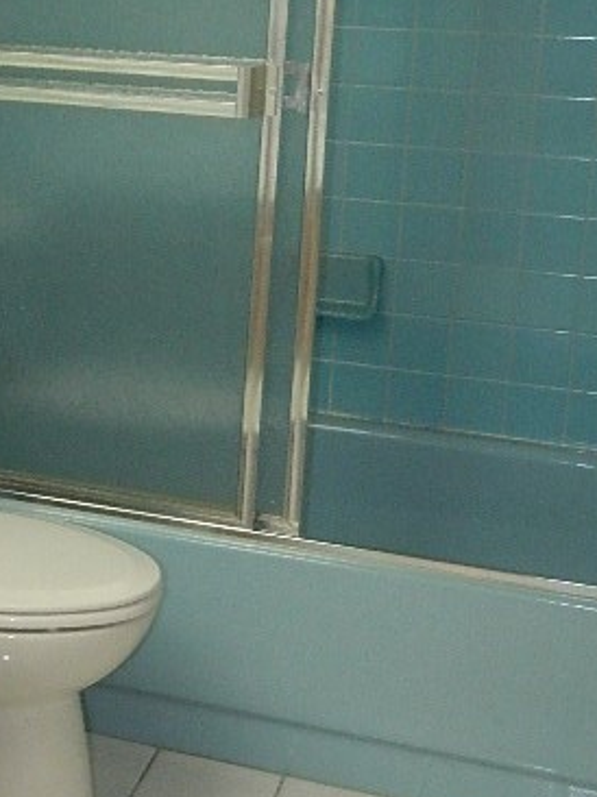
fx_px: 1612
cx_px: -41
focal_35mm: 70
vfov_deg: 27.6
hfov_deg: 20.1
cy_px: 259
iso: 200
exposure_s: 1/30
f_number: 3.1
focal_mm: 4.5
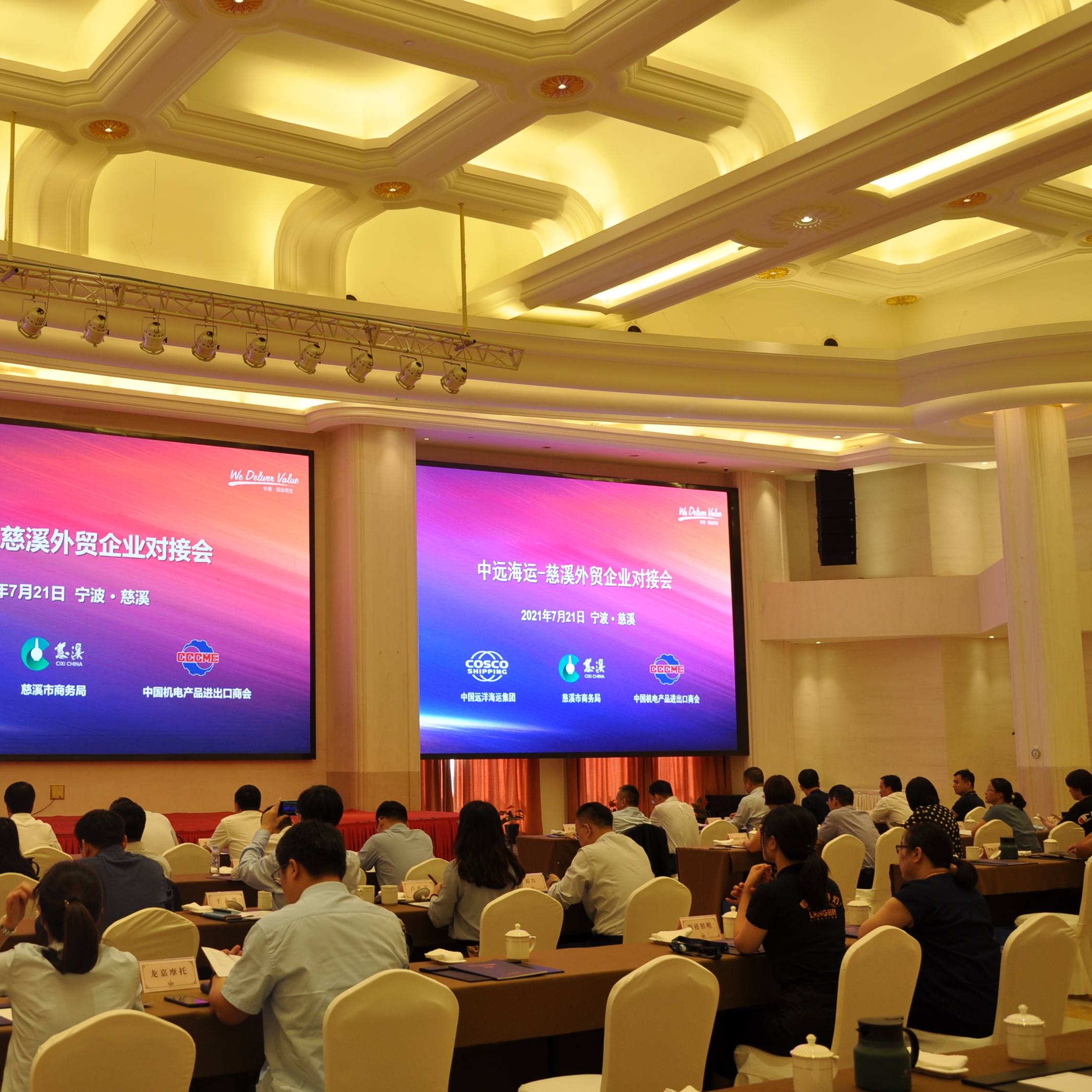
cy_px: 548
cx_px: 308
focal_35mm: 41
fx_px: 1451
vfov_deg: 41.3
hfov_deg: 40.4
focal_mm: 21
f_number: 5.6
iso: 250
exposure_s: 1/30
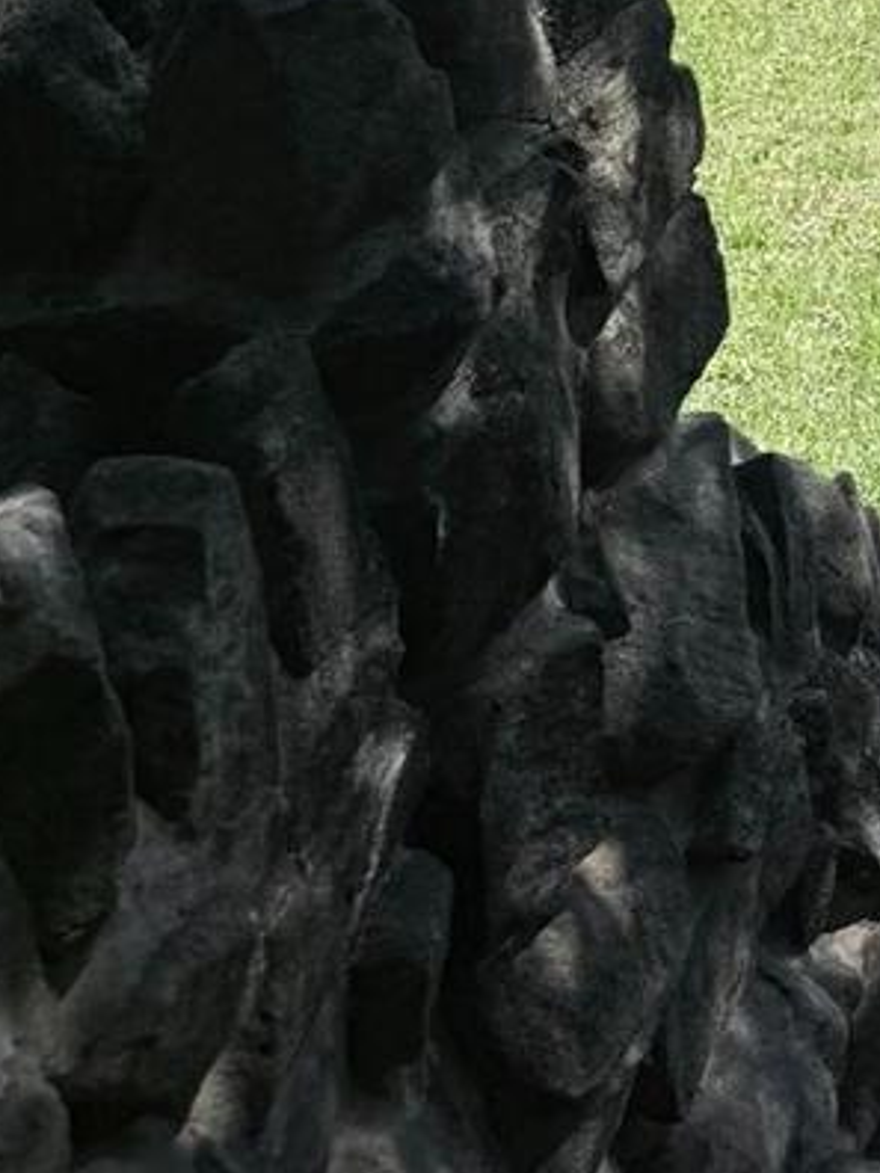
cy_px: -462
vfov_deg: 19.1
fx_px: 3152
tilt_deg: -15.6
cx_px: 1639
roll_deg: +1.6
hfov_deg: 13.9
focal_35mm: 93
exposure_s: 1/2169
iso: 80
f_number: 1.78
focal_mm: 6.76
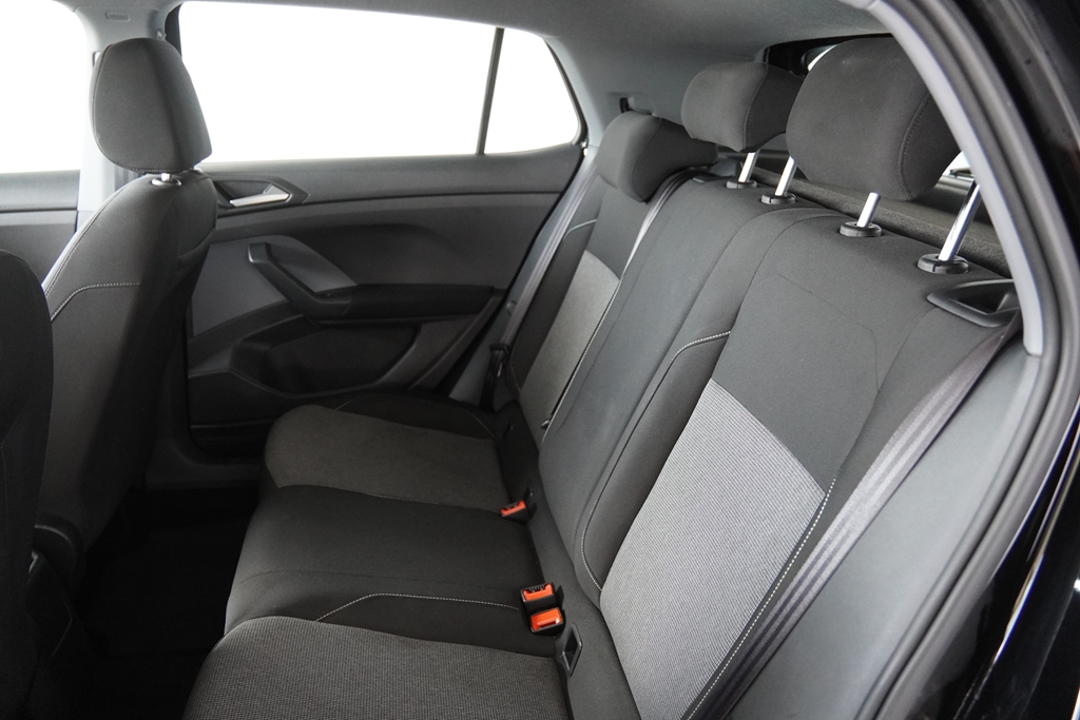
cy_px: 360
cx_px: 540
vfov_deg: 50.4
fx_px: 765
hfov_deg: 70.4
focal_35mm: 26
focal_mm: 17
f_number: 2.8
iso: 2500
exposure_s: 1/160
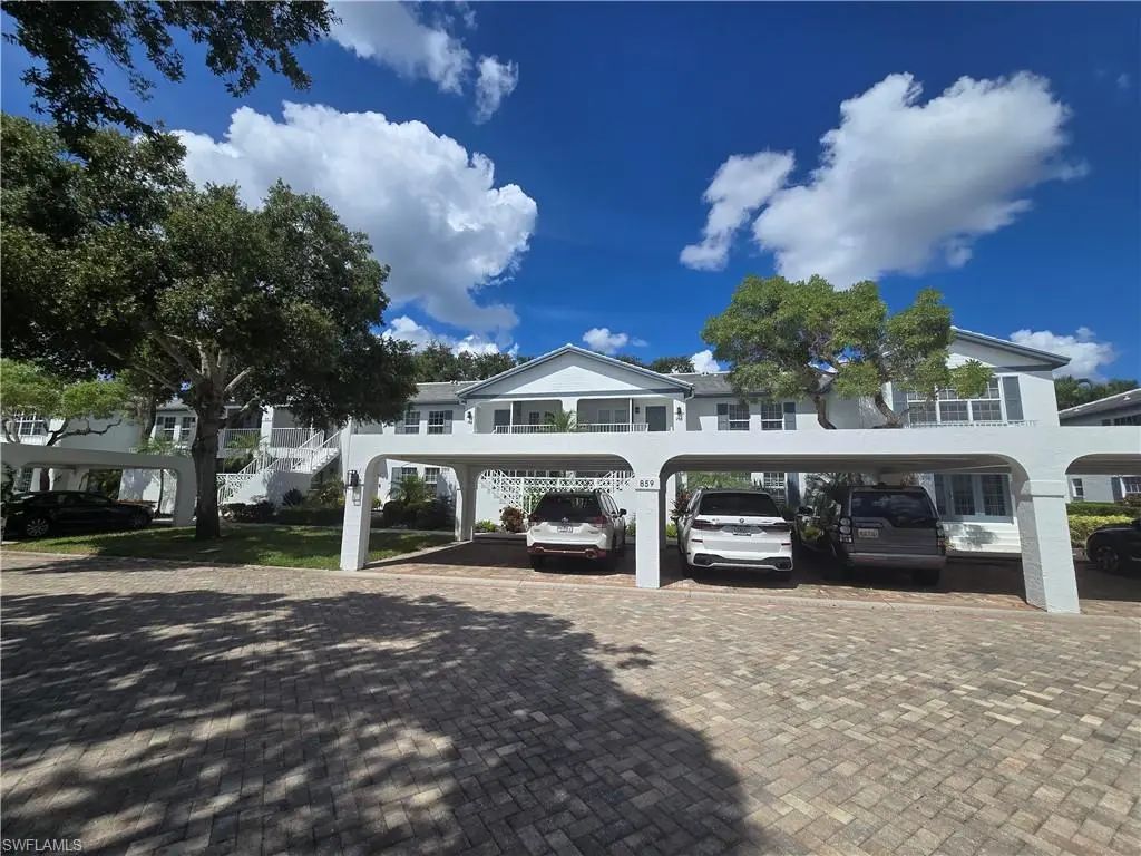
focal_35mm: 13
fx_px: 429
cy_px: 428
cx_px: 570
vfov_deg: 89.9
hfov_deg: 106.2
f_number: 2.2
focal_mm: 2.2
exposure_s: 1/3967
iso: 50
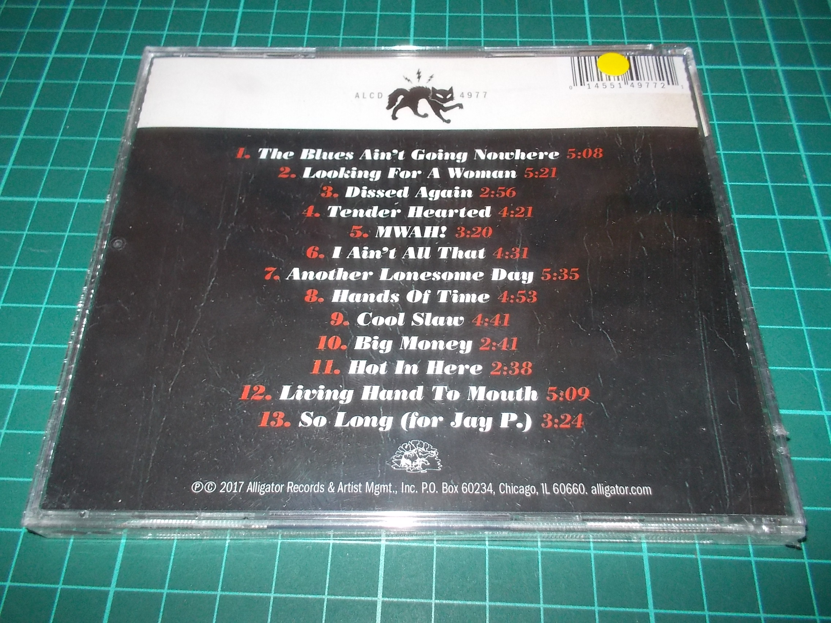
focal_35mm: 29
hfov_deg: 61.7
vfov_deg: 48.2
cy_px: 312
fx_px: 696
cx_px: 416
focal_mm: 4.1
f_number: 3.3
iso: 200
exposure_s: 1/30
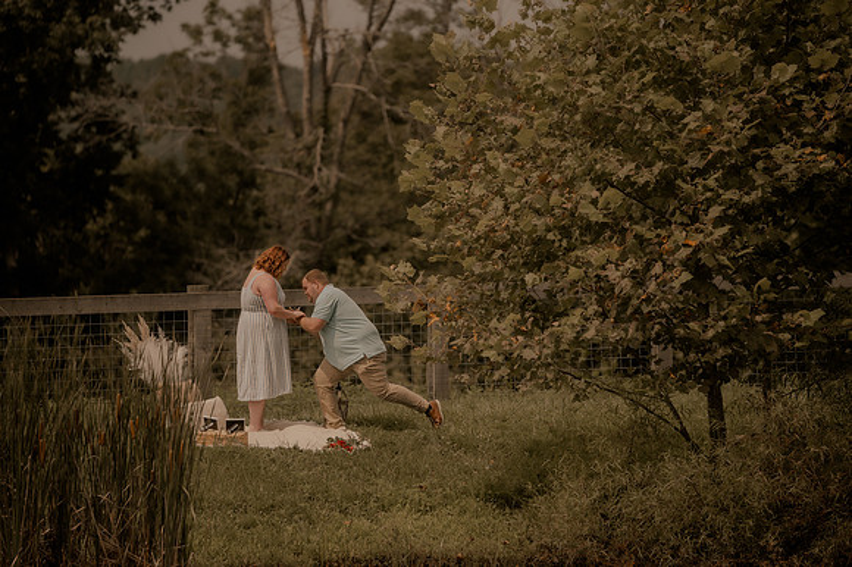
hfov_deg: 10.3
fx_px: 4730
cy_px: 284
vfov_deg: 6.9
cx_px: 426
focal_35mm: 200
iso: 125
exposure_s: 1/1600
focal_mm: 200
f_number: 2.8
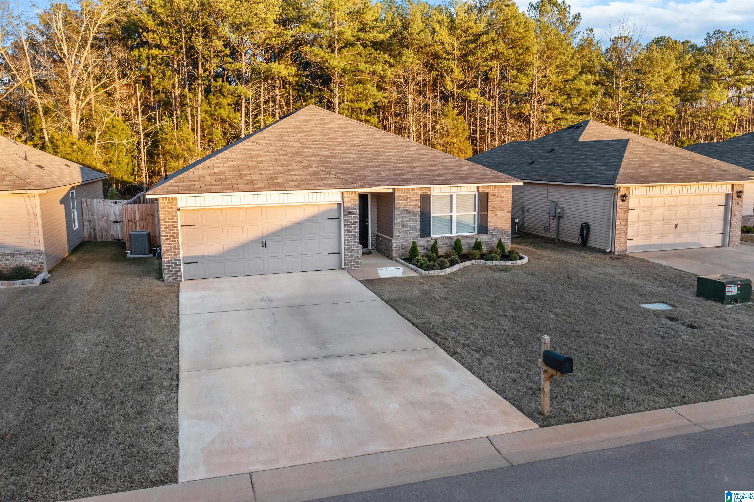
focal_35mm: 28
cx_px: 377
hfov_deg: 65.5
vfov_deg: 46.4
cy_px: 251
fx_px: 586
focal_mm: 10.26
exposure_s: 1/240
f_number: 4
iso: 100
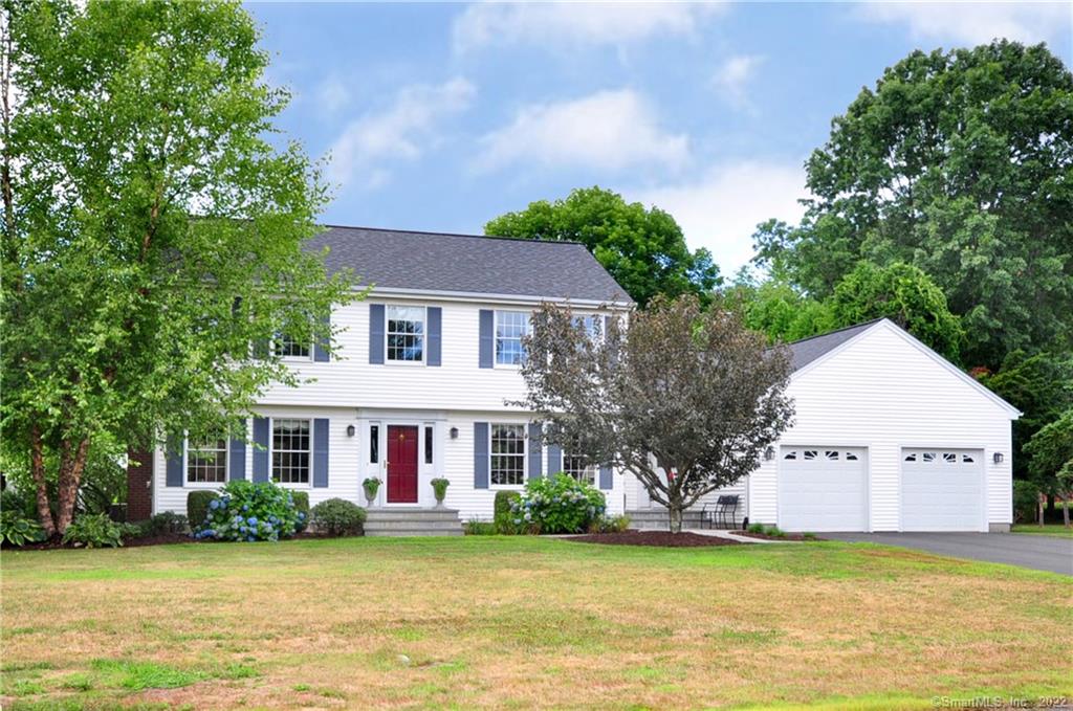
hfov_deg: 62.0
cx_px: 536
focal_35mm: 30
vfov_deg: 43.5
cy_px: 356
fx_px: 893
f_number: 8
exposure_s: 1/250
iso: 400
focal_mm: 20
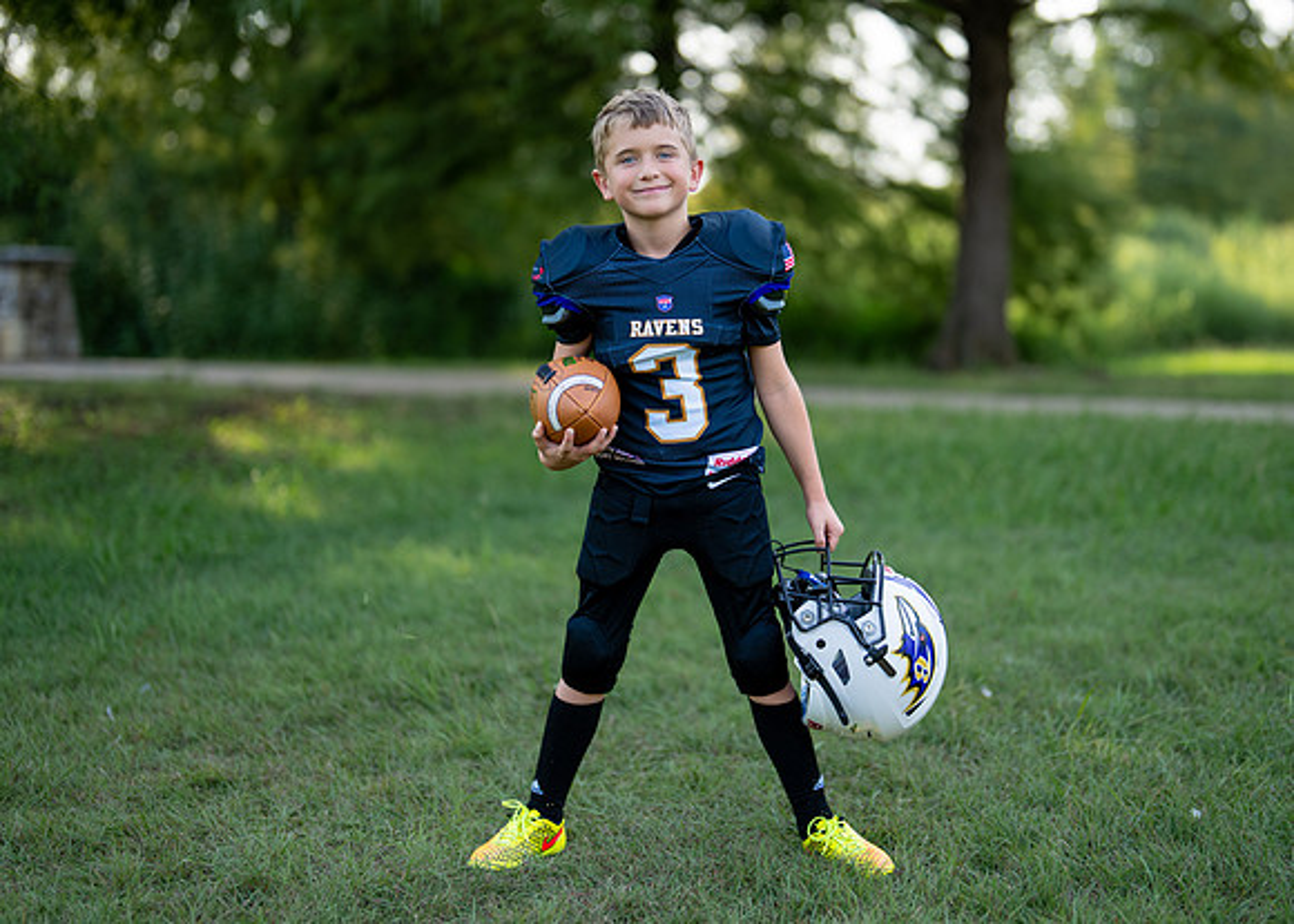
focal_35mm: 63
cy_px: 385
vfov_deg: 22.6
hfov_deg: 31.2
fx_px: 2312
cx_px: 711
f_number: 1.2
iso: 100
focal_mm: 50
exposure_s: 1/1250
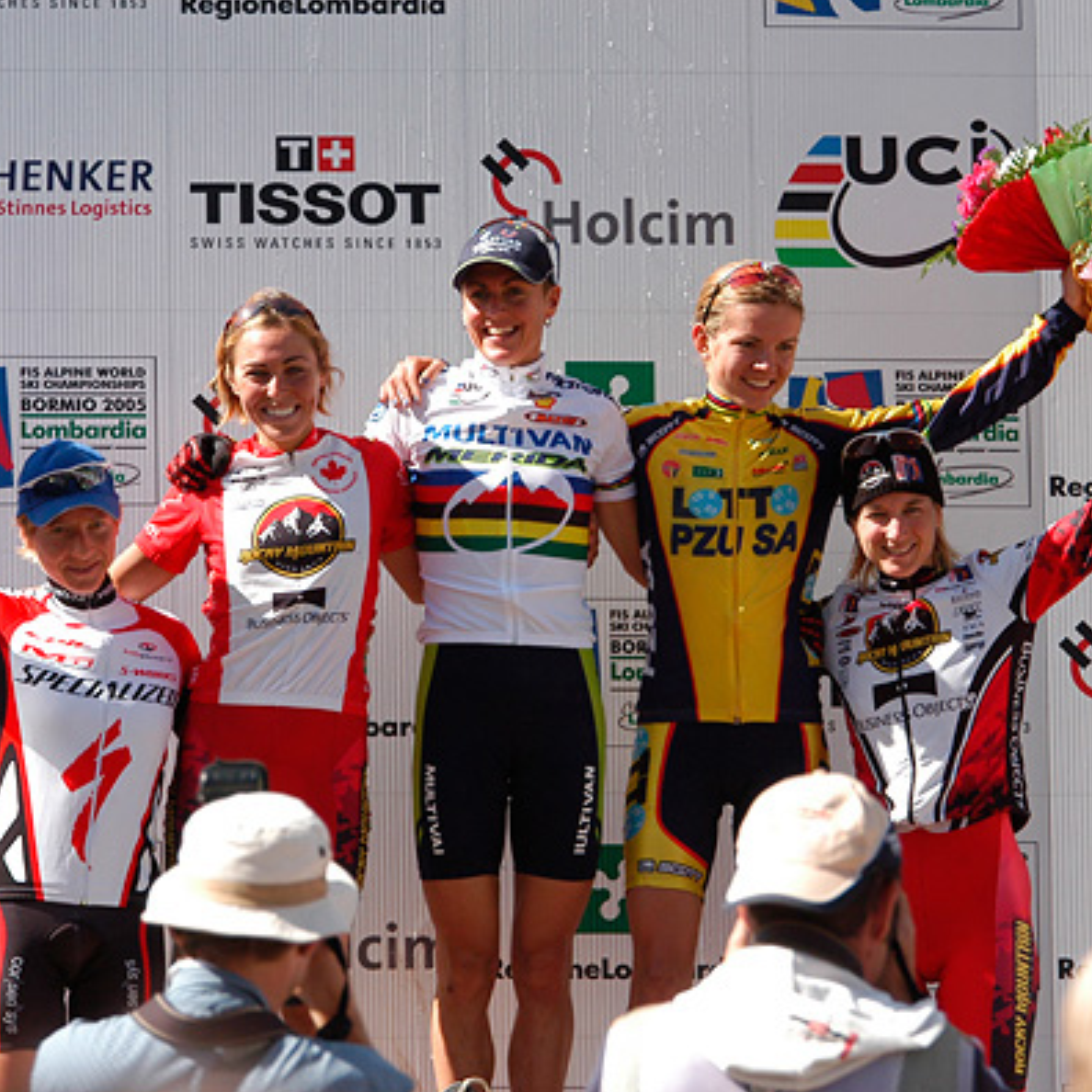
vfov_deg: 4.3
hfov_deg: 4.3
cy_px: 547
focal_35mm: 405
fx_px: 14455
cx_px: 521
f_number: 6.3
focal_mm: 210
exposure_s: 1/750
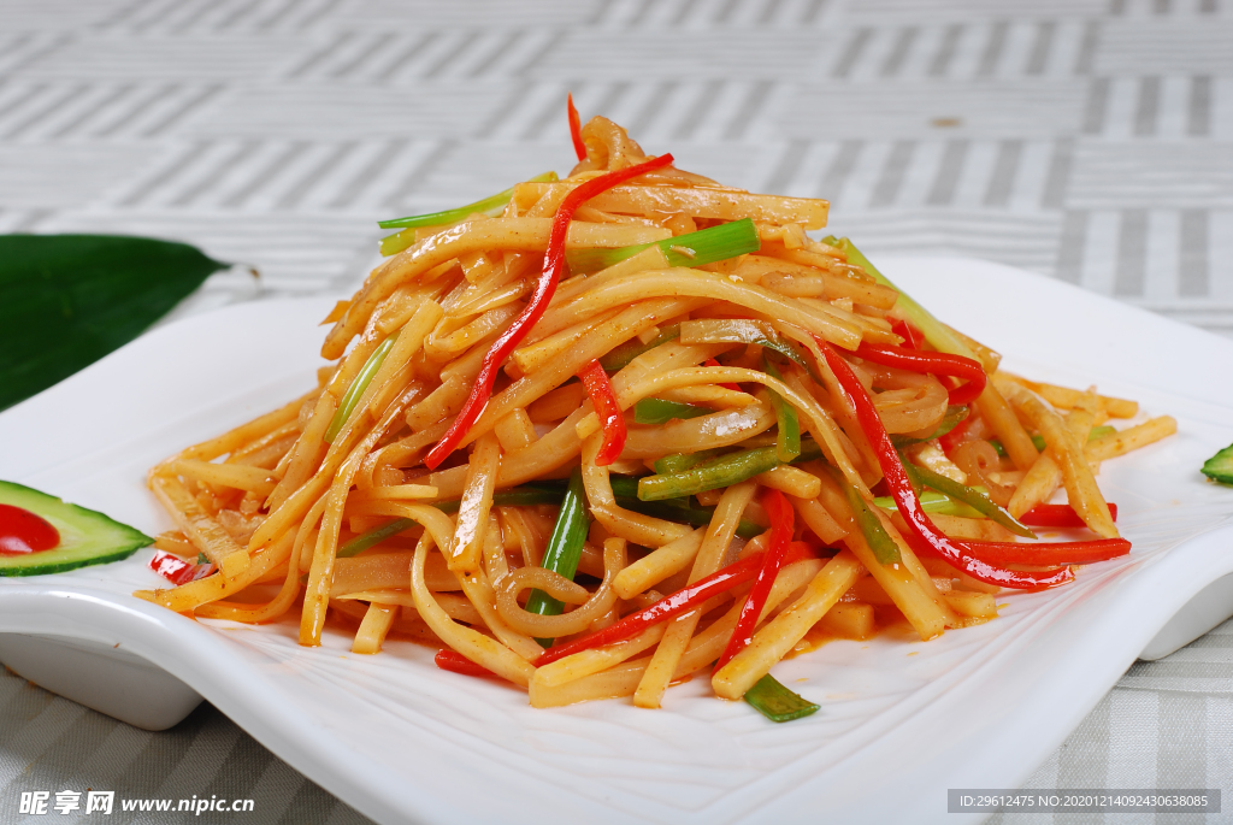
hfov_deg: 27.0
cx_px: 616
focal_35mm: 75
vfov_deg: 18.2
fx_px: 2571
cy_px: 412
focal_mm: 50
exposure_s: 1/160
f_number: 10
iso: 100
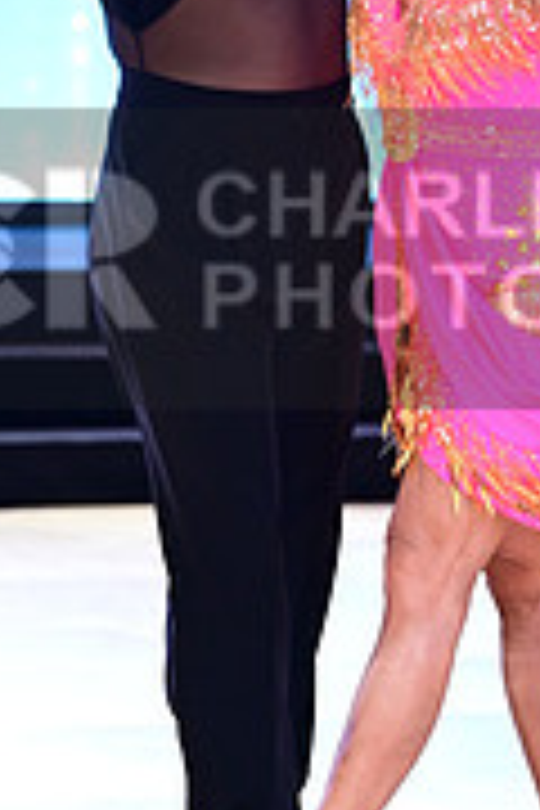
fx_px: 7469
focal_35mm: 332
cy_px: 261
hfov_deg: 4.1
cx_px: 472
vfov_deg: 6.2
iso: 2000
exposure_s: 1/250
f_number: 2.8
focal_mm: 103
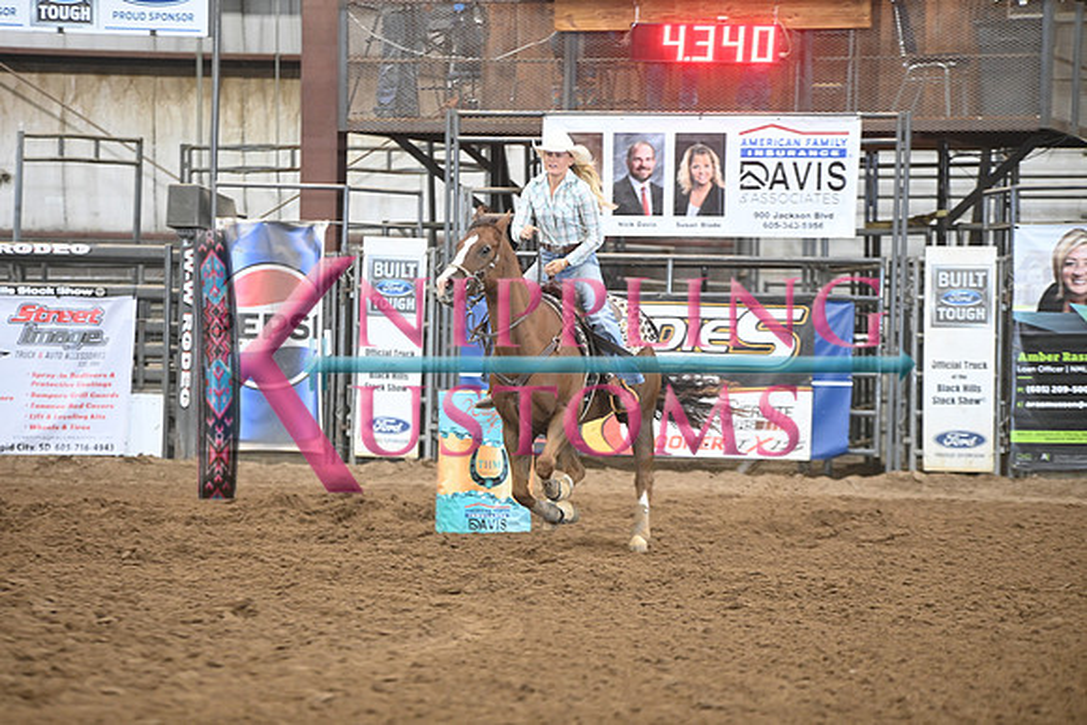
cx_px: 544
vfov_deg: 6.9
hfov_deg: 10.3
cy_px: 362
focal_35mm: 200
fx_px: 6040
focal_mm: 200
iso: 3200
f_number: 3.2
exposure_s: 1/250
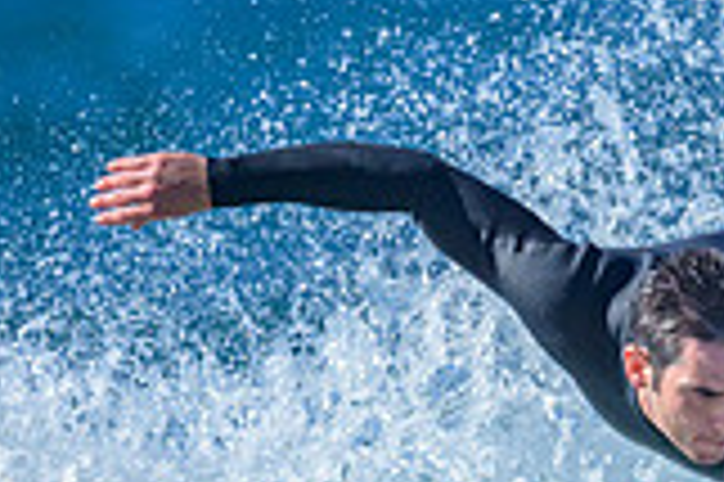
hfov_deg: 0.6
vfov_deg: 0.4
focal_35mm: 3423
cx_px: 981
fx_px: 68769
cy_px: 843
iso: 400
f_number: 6.3
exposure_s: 1/2000
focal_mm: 800
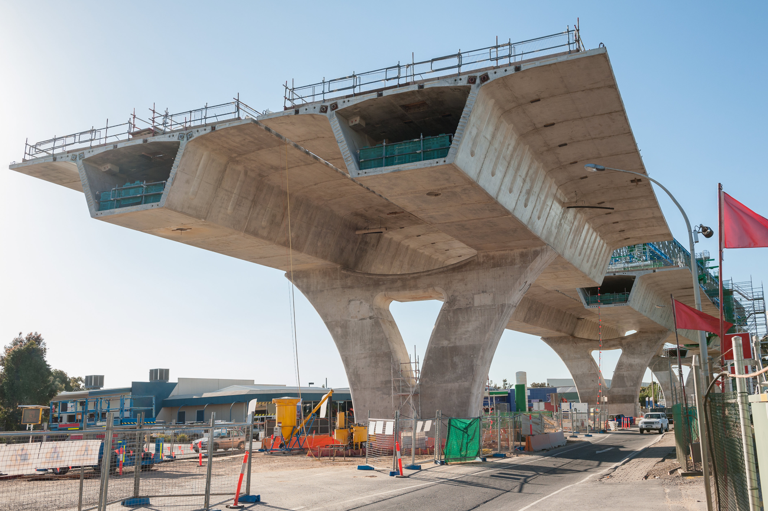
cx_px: 384
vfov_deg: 41.1
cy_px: 256
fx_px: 682
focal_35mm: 32
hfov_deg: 58.7
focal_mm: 32
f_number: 6.3
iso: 320
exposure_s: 1/640
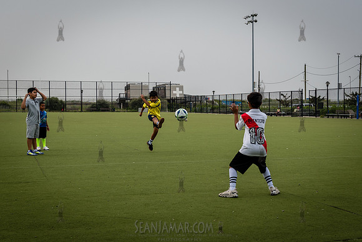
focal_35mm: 54
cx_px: 207
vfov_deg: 25.0
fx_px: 544
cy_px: 122
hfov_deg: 36.7
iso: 250
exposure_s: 1/2500
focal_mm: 40
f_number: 4
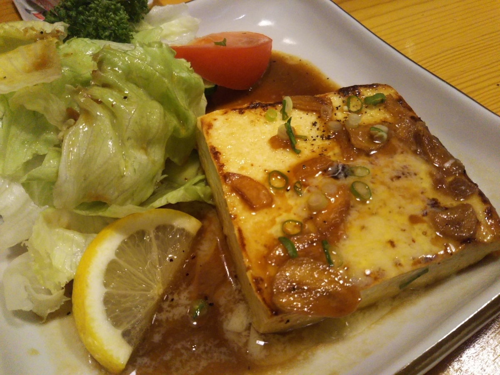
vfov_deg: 46.8
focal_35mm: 30
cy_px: 188
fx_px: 433
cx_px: 250
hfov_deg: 60.0
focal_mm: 4
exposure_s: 1/60
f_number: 2.2
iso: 250
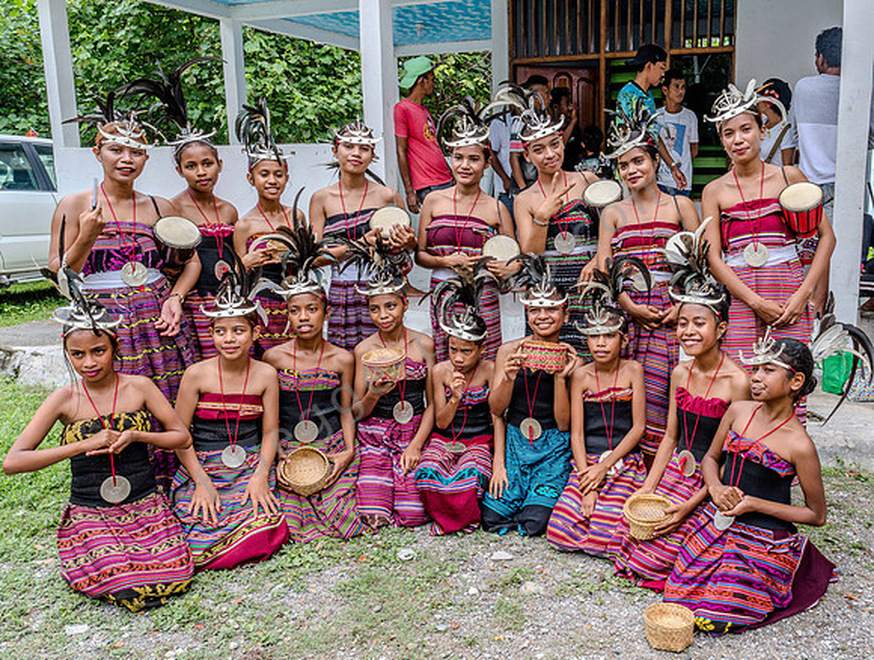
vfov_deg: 44.7
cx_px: 533
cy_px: 328
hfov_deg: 56.5
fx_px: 804
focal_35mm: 32
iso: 400
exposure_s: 1/200
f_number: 8
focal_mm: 26
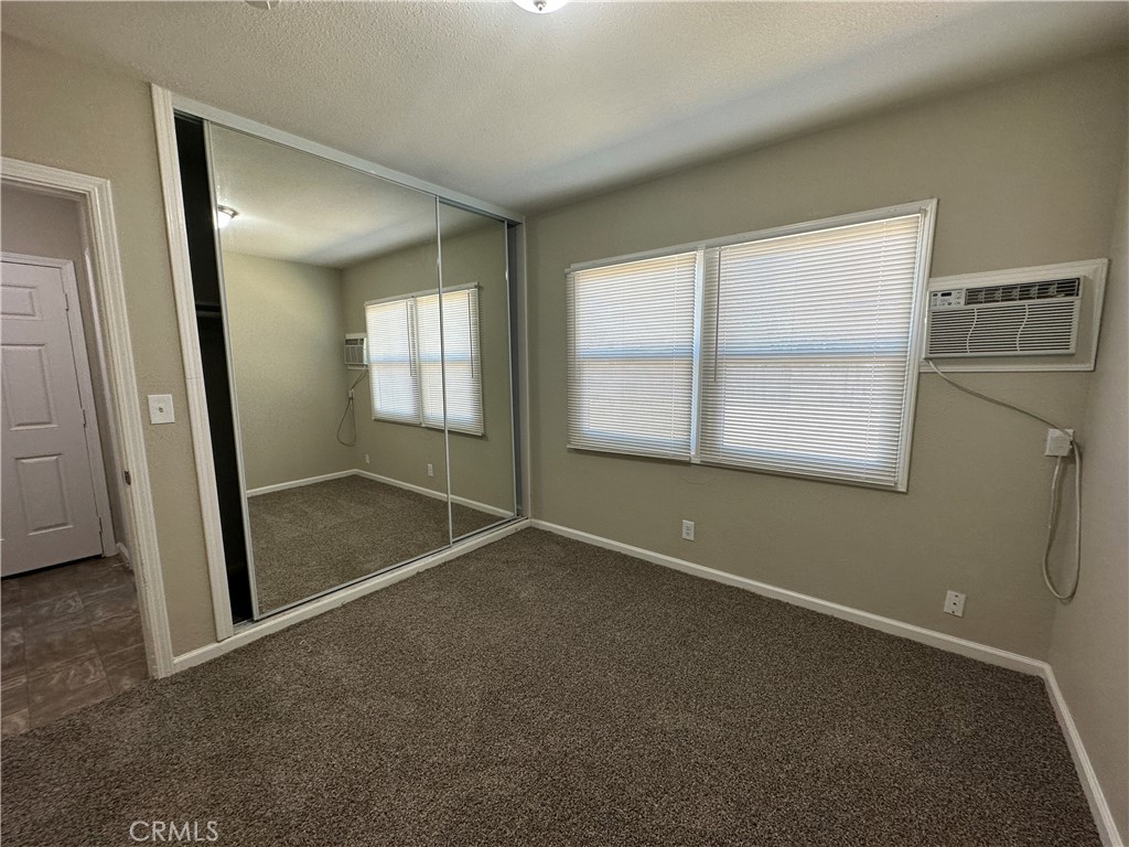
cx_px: 564
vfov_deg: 85.7
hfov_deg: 102.1
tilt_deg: -8.2
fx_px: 457
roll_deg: +0.4
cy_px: 424
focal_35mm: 14
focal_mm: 2.22
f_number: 2.2
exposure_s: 1/120
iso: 80
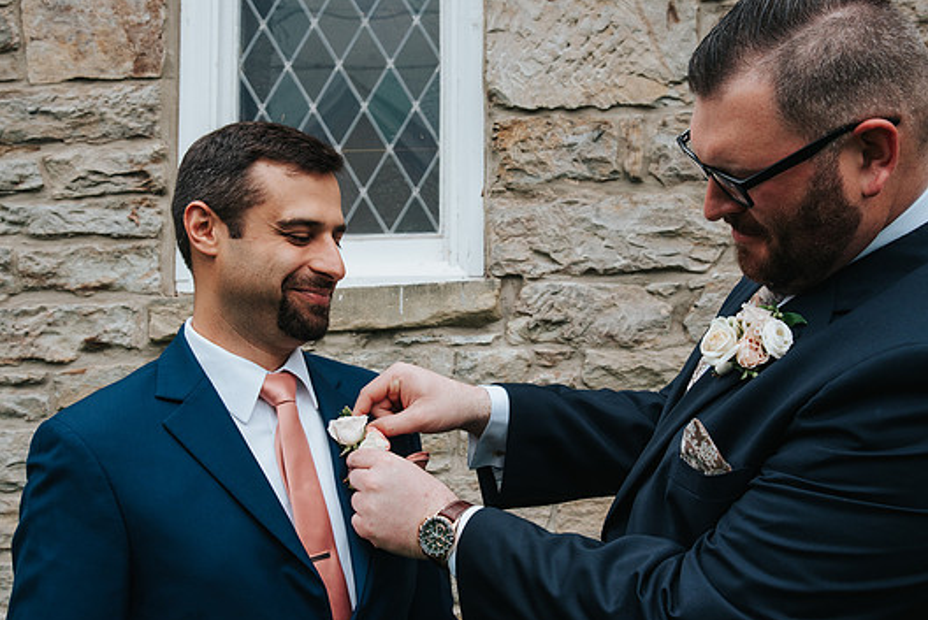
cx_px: 425
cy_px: 296
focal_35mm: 53
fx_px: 1367
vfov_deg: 25.6
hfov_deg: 37.5
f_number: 8
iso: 400
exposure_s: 1/250
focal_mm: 46
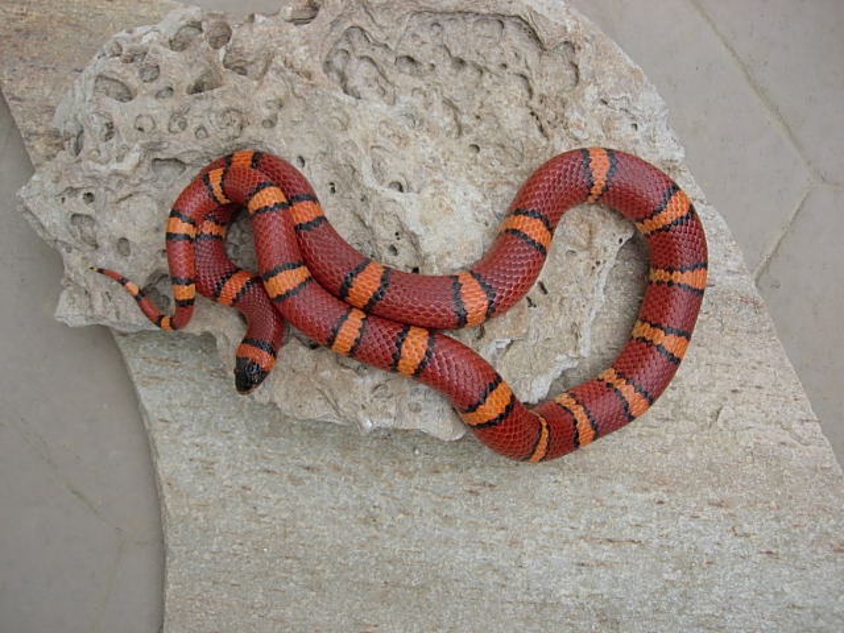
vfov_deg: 37.7
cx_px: 422
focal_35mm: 38
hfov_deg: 49.0
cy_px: 316
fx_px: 927
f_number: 2.8
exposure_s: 1/362
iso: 64
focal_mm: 7.8
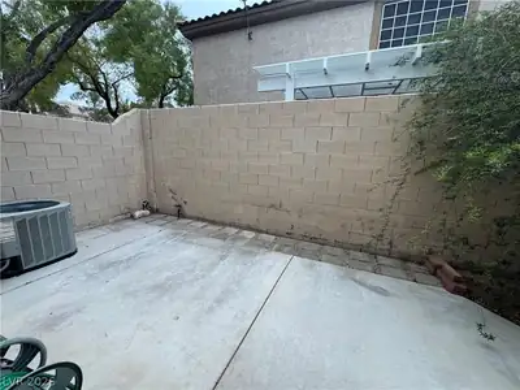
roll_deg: -2.0
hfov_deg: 102.1
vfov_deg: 85.7
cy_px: 195
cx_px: 260
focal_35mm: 14
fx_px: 210
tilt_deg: -12.6
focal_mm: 2.22
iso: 100
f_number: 2.2
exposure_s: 1/120
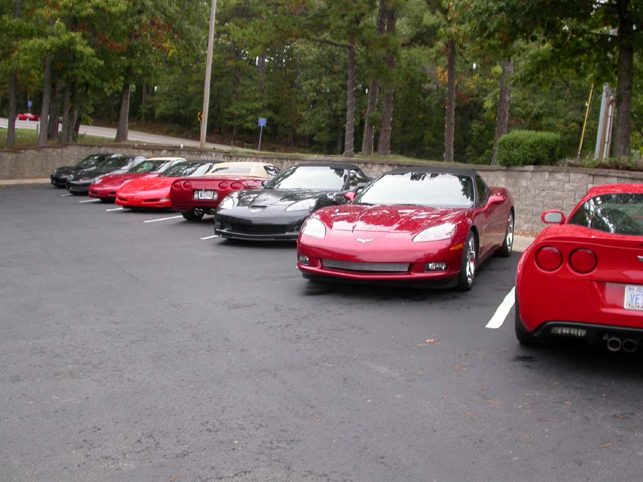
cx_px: 322
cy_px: 241
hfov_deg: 49.0
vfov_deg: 37.7
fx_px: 706
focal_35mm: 38
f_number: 3.7
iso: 100
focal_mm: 7.85
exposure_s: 1/111
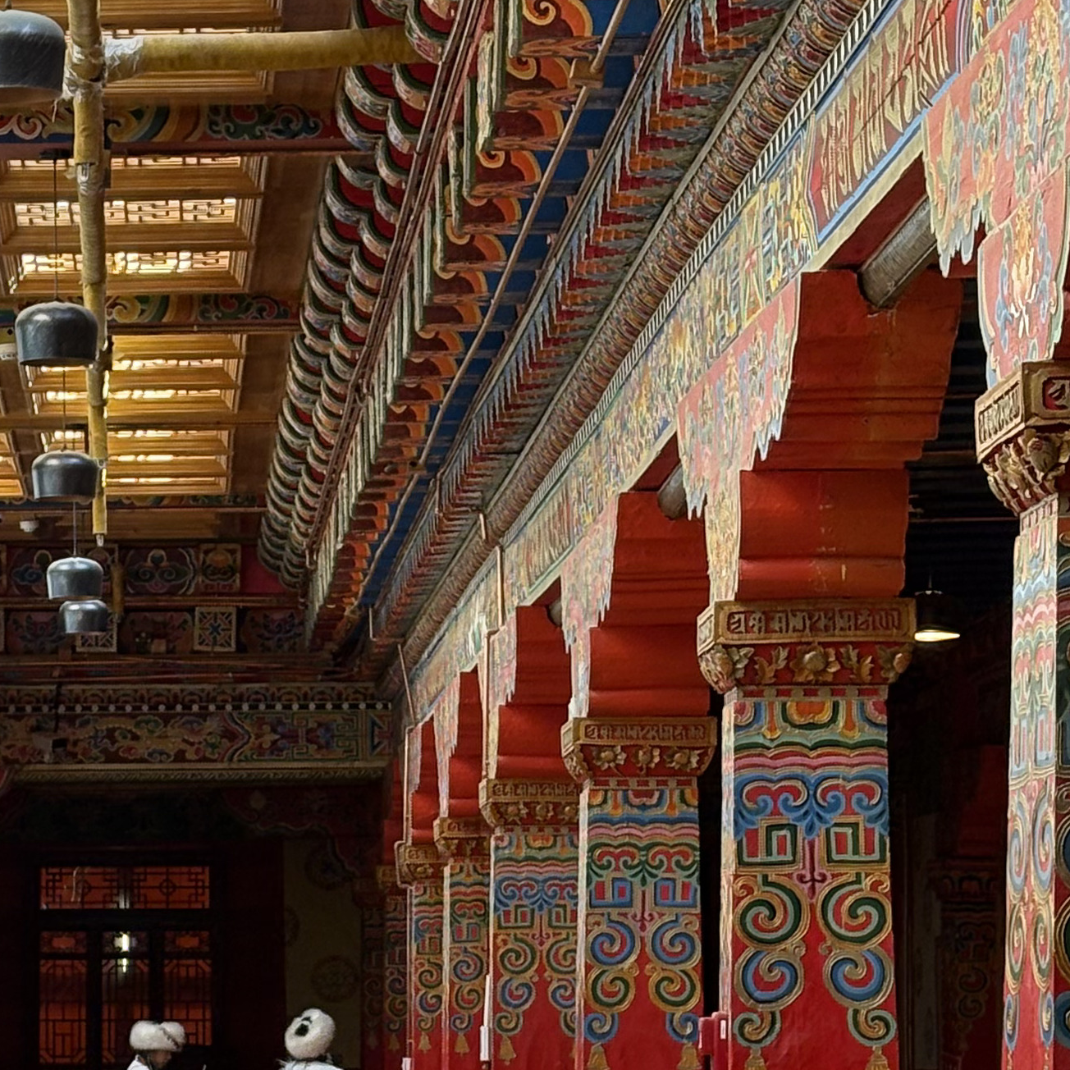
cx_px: 125
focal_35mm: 141
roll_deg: +0.3
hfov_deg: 12.3
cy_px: 999
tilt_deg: -0.2
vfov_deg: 12.3
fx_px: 4931
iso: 50
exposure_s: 1/68
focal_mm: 5.96
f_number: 1.6
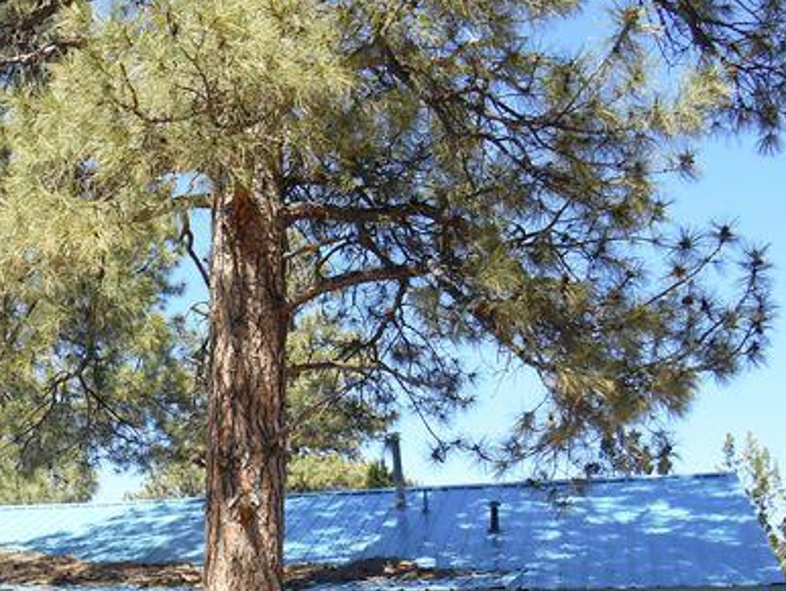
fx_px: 1318
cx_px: 171
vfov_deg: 24.9
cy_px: 461
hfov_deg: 32.4
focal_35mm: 58
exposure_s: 1/250
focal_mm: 6.3
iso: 80
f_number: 3.7
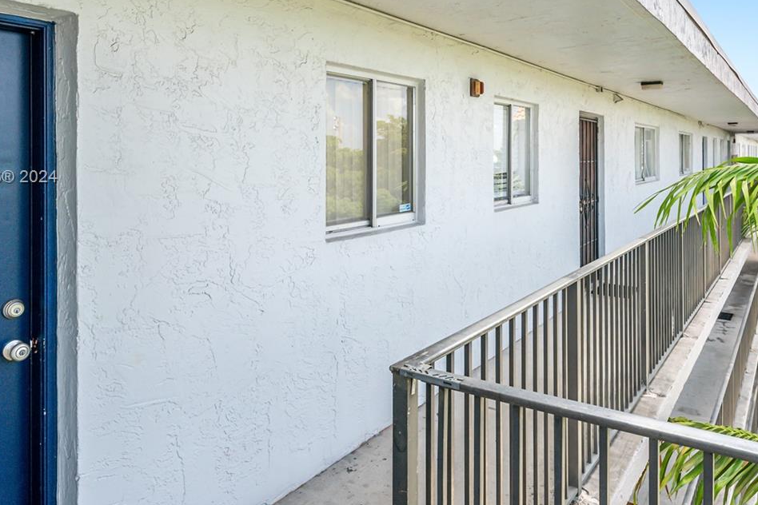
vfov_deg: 47.3
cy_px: 178
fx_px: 568
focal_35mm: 27
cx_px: 441
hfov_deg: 66.9
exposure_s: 1/250
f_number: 8
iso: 200
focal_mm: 16
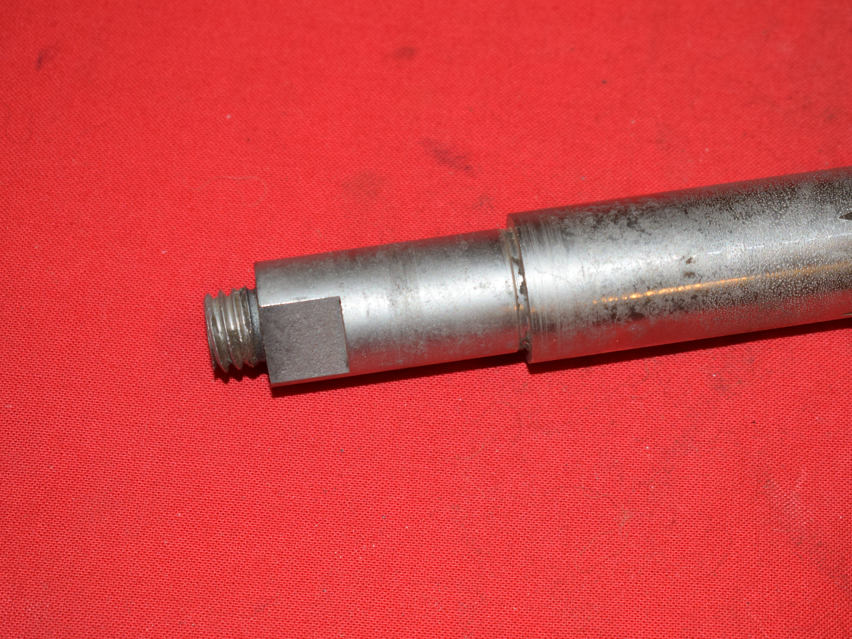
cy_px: 320
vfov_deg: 16.5
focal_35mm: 90
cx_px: 440
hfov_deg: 21.9
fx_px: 2204
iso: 640
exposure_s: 1/125
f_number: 5.6
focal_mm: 55
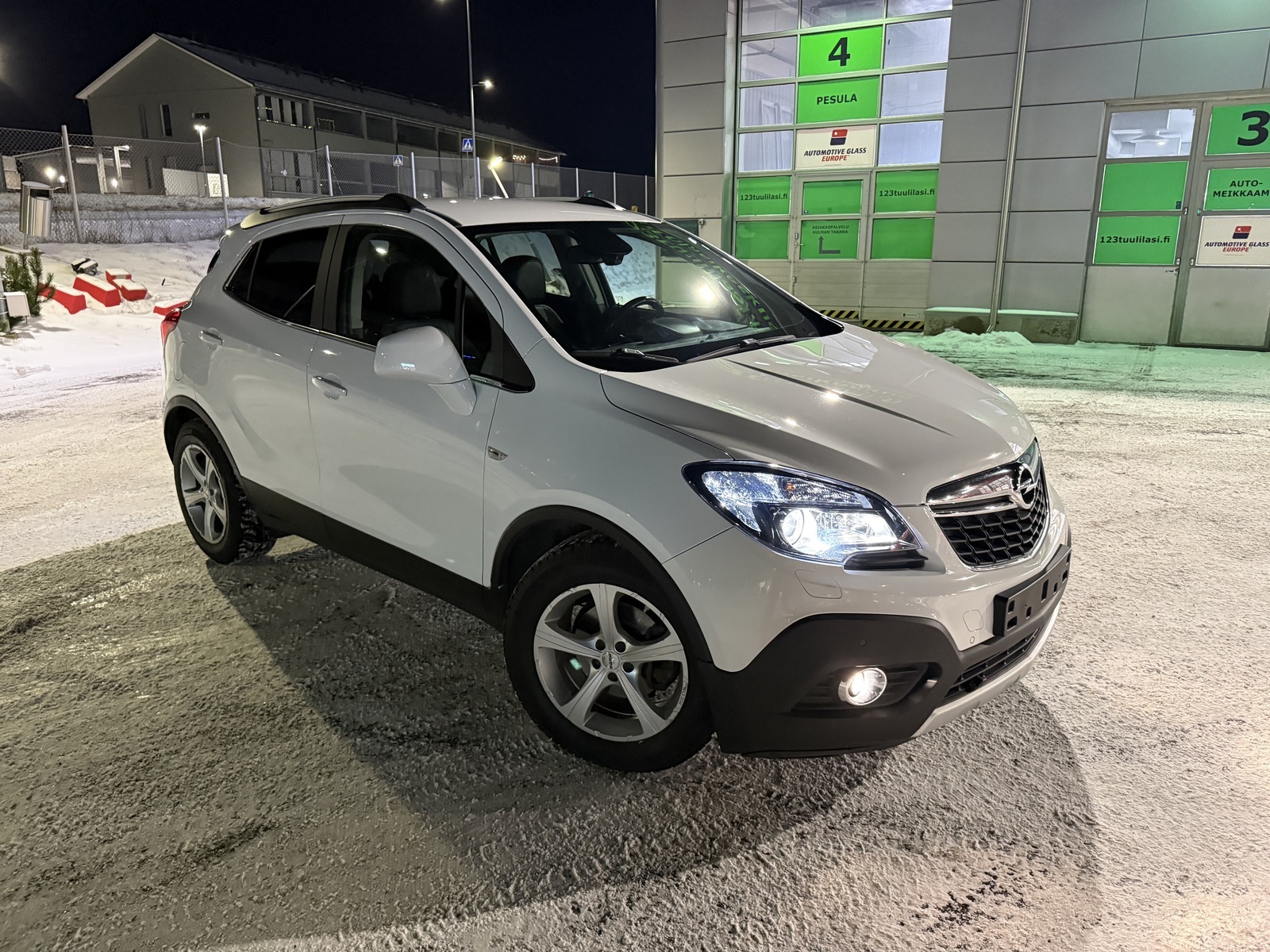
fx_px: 881
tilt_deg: -14.7
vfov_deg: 56.8
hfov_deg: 71.6
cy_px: 476
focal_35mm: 24
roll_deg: -0.1
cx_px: 635
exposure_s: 1/47
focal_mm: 6.76
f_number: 1.78
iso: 800
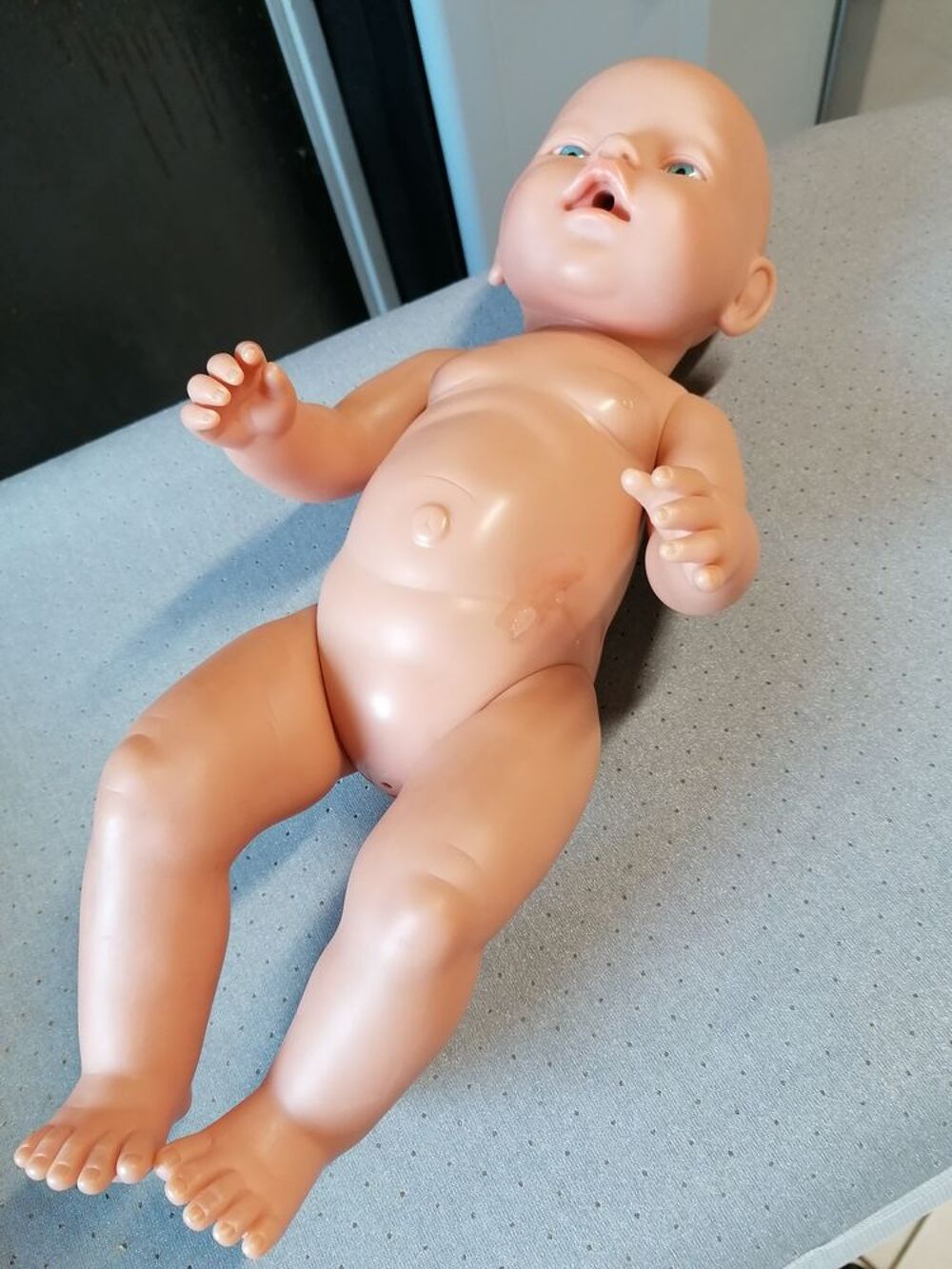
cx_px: 476
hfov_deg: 51.4
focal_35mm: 27
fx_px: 990
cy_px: 634
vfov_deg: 65.3
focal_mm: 4.75
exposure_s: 1/33.3
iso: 160
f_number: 1.8
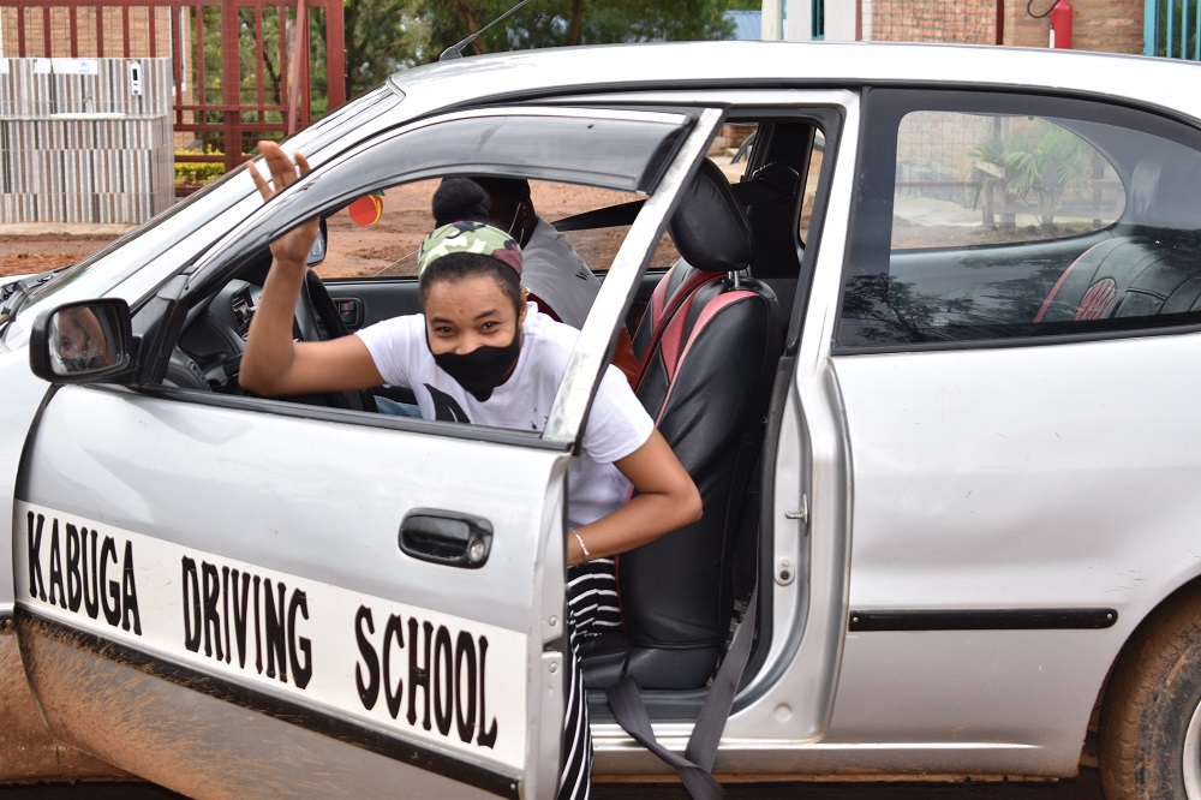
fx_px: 2751
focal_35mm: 82
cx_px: 600
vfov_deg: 16.5
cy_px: 400
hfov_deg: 24.6
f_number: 5.6
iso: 100
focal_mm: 55
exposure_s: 1/125
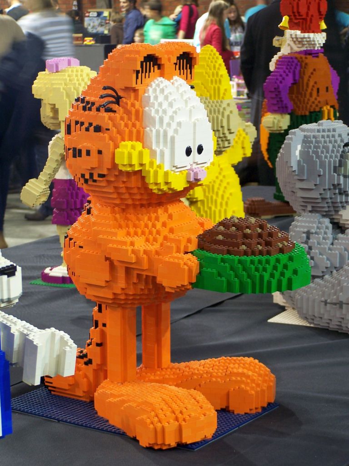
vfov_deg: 20.9
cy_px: 233
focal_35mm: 94
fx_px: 1264
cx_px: 174
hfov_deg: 15.7
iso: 80
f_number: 3.2
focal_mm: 15.6
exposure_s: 1/4
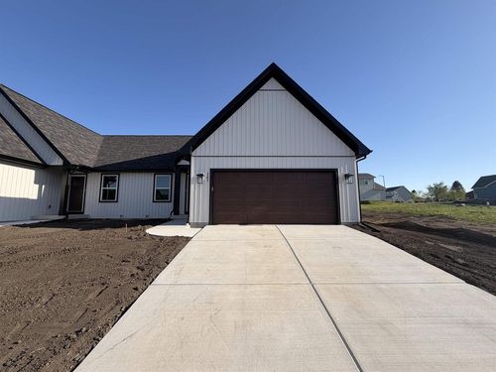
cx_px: 248
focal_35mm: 14
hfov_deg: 102.1
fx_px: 201
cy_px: 186
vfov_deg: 85.7
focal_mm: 2.22
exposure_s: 1/770
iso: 25
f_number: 2.2
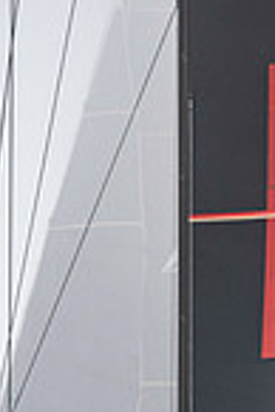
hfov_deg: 1.0
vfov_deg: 1.5
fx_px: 16071
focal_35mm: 1406
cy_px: 594
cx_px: 134
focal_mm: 300
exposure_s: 1/2500
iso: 250
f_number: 4
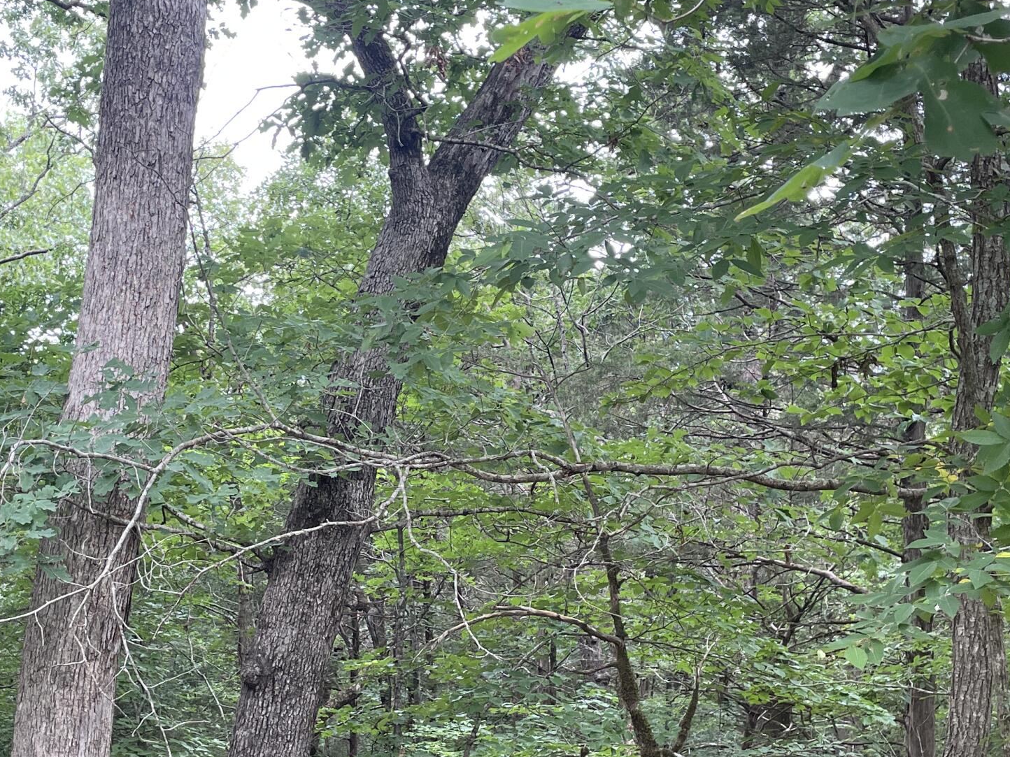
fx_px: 1576
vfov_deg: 26.9
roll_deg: -2.1
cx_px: 372
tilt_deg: -0.4
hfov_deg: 35.3
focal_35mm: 54
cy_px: 474
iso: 64
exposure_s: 1/121
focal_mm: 4.2
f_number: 1.6
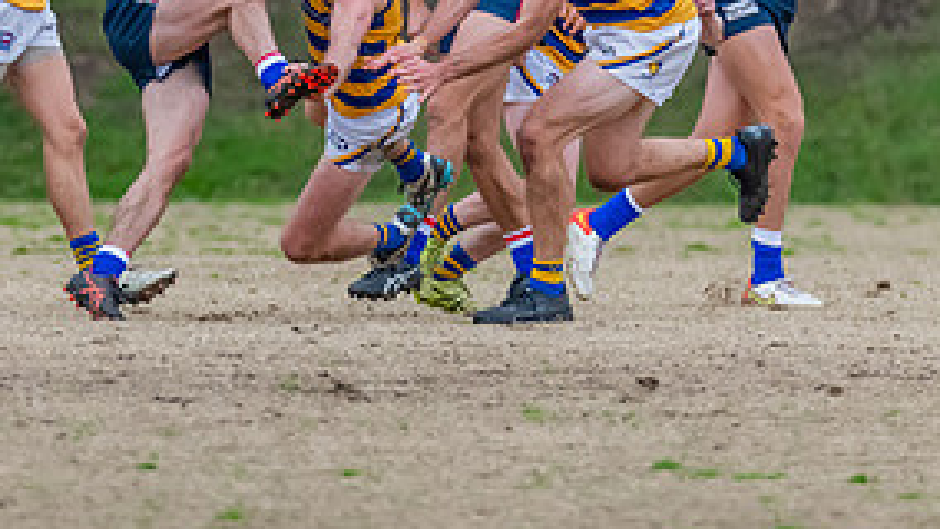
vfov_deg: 1.0
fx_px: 29971
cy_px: 0
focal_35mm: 1202
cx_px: 283
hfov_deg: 1.8
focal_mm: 460
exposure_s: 1/1600
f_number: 6.3
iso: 3200
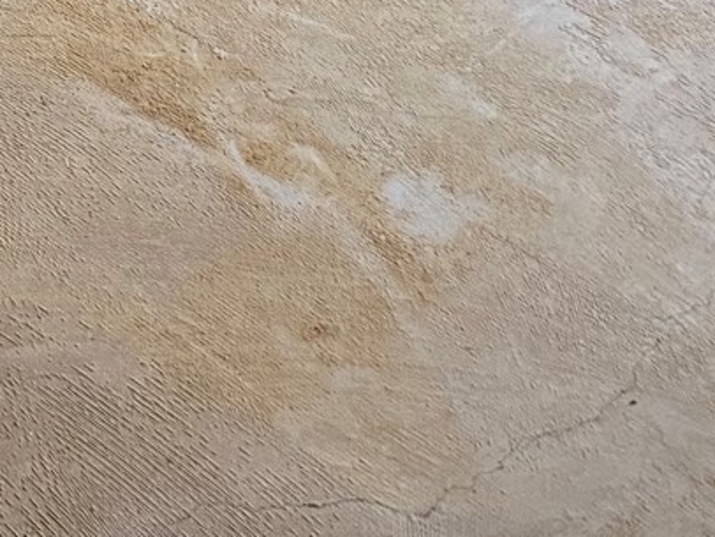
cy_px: -806
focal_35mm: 121
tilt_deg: -21.4
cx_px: -729
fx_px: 2501
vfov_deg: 10.4
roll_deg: -0.6
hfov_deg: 13.8
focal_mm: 6.76
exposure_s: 1/60
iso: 320
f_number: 1.78
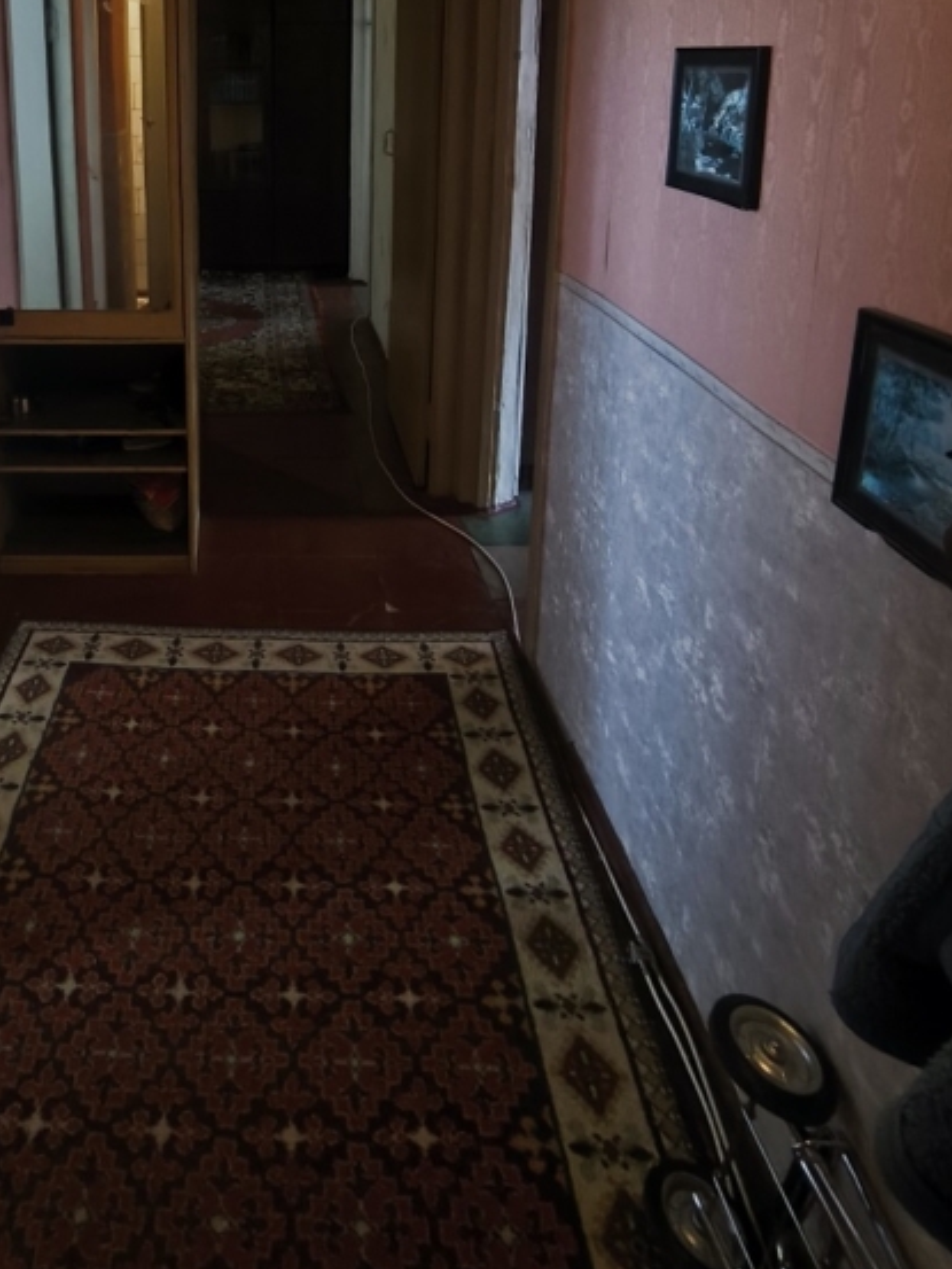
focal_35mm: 27
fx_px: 990
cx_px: 221
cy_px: 213
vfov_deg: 59.0
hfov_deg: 49.0
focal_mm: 1.65
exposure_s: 1/20
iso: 1000
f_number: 2.2
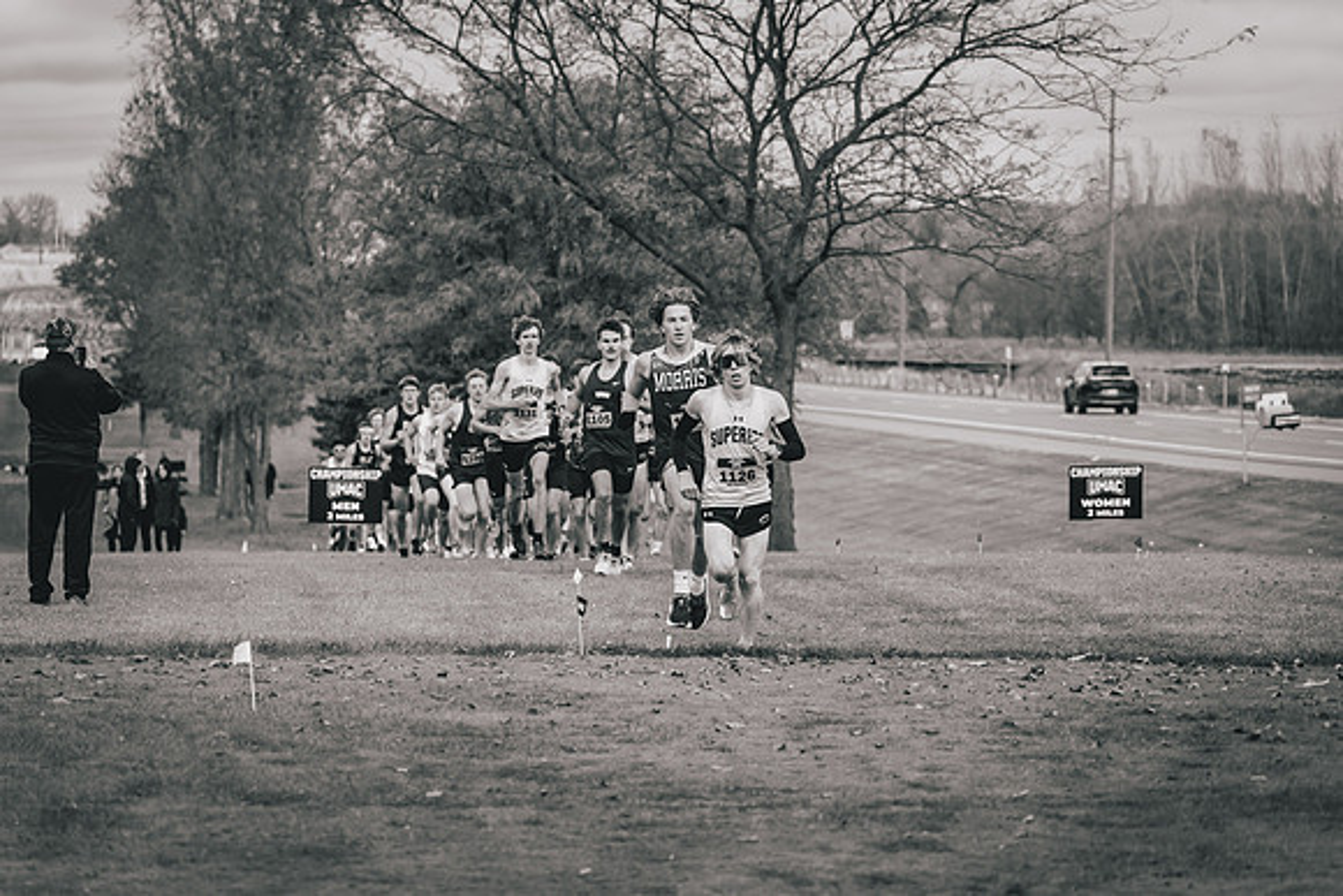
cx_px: 672
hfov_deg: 11.8
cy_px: 448
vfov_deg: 7.9
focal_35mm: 174
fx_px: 6504
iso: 400
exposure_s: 1/1250
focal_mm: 174
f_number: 6.3
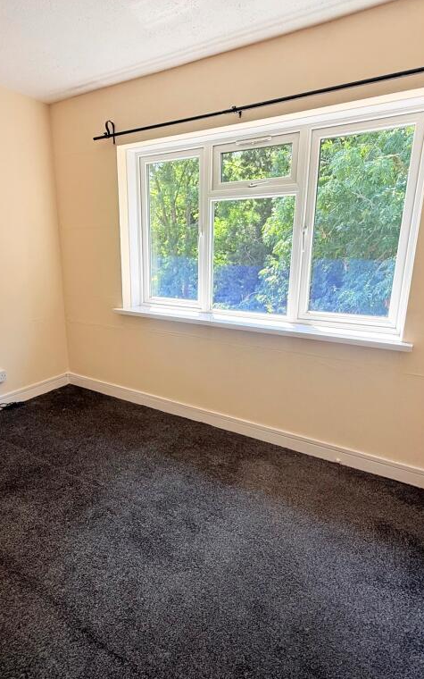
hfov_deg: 59.6
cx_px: 193
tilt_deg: -13.8
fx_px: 370
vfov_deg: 85.1
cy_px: 338
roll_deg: -1.3
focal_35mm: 20
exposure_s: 1/129
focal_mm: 2.22
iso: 50
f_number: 2.2
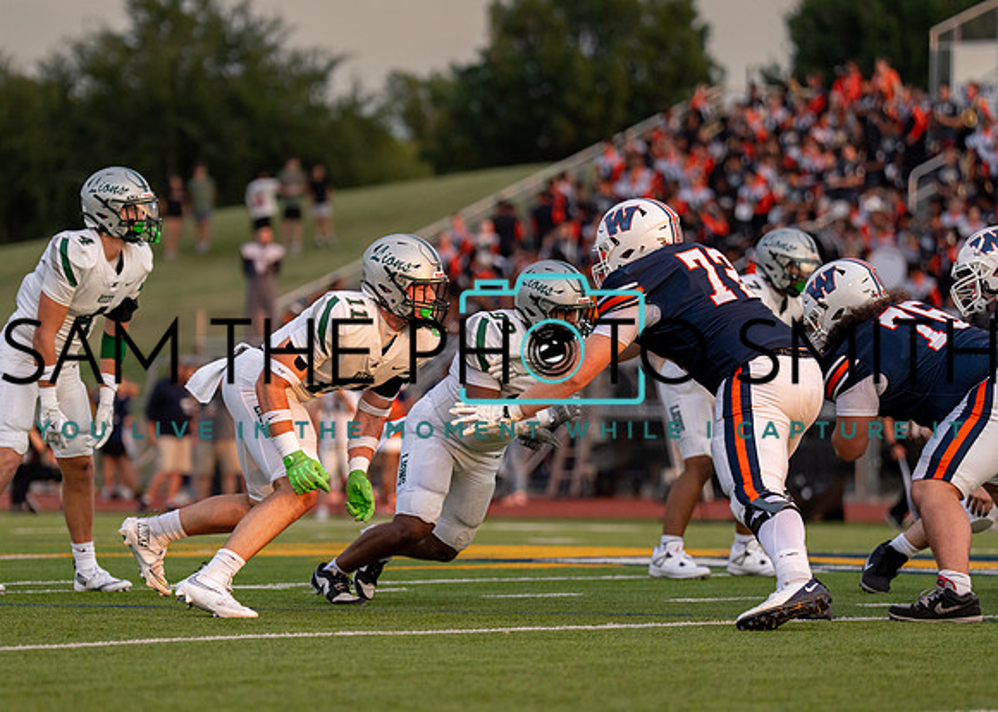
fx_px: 6360
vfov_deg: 6.4
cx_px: 366
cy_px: 380
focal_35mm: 224
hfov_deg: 9.0
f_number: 2.8
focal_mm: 153
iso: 800
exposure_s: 1/2500
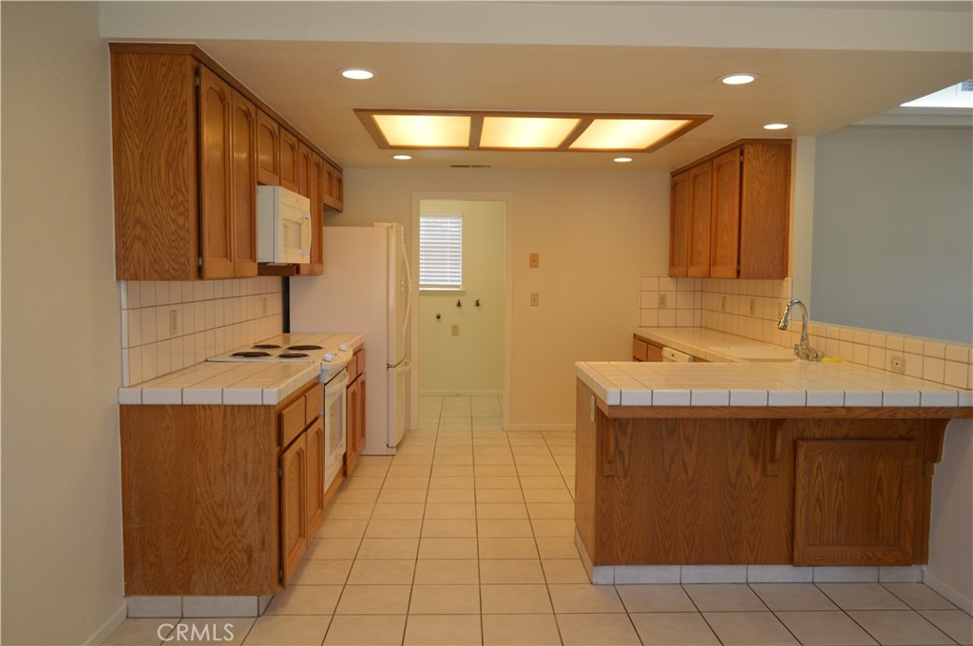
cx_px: 486
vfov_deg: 47.8
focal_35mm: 27
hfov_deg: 67.4
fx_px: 729
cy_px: 323
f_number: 5
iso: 400
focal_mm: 18
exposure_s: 1/100
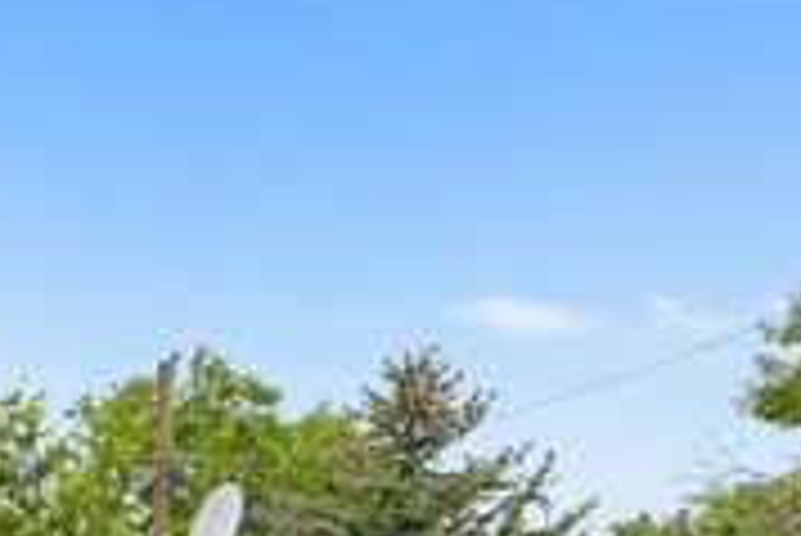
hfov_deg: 15.0
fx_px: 2561
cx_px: -711
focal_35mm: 115
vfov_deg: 11.0
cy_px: 1002
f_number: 8
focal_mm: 20
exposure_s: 1/200
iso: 100
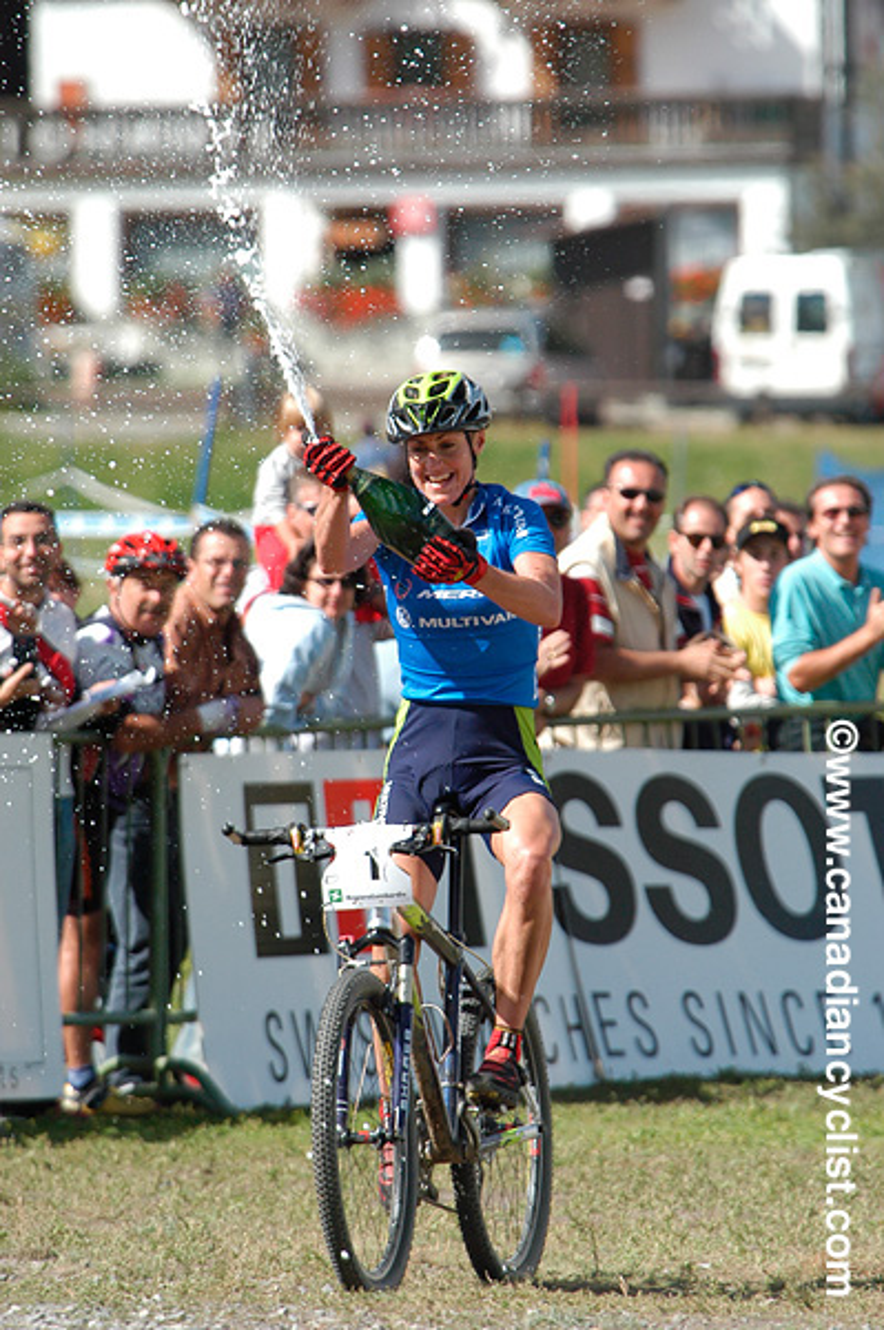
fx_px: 19923
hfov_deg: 2.5
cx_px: 442
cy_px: 665
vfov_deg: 3.8
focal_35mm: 540
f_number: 6.3
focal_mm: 360
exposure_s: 1/750
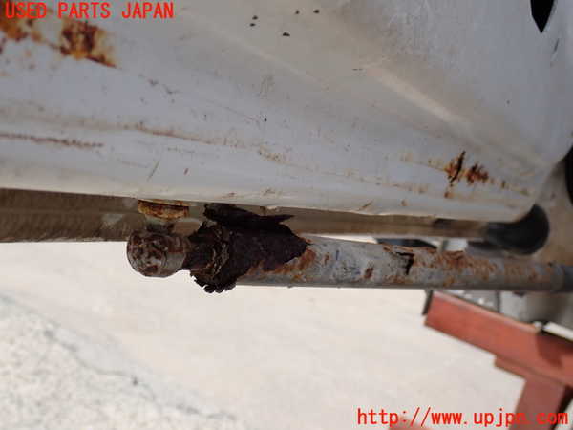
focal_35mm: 44
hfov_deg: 42.9
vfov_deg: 32.9
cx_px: 286
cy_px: 215
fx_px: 728
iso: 100
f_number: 4
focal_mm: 7.84
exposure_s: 1/640
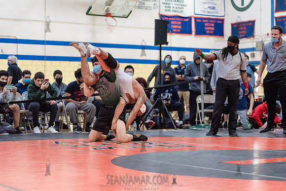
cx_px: 143
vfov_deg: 17.1
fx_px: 636
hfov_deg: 25.4
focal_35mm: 80
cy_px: 96
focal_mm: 80
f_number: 3.5
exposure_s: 1/400
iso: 4000
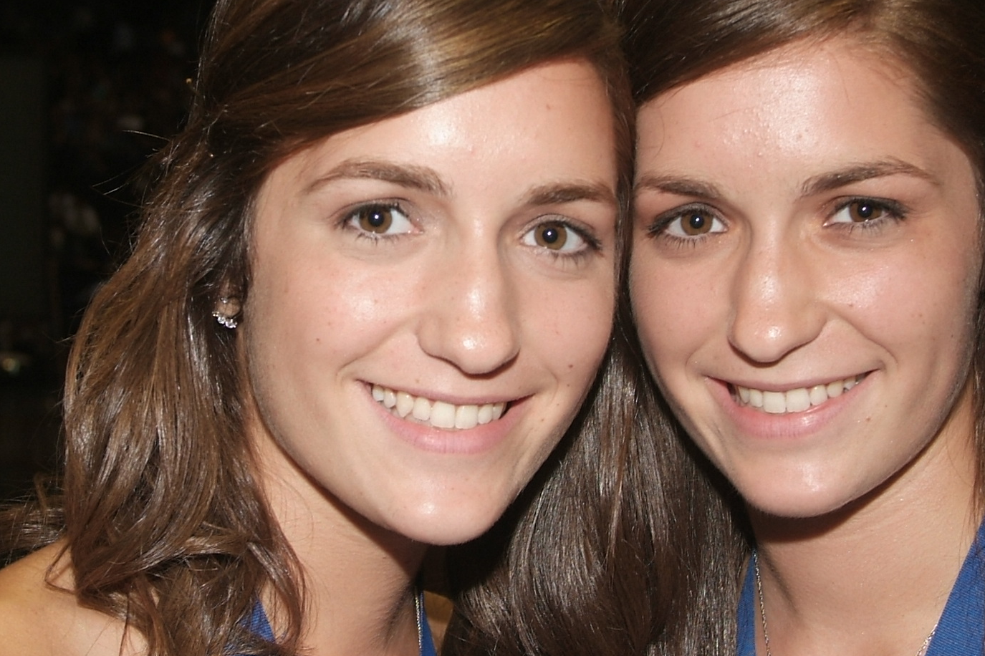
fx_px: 2708
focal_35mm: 99
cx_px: 577
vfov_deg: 13.8
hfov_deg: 20.6
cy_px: 456
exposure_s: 1/60
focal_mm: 30
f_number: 5.6
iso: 400
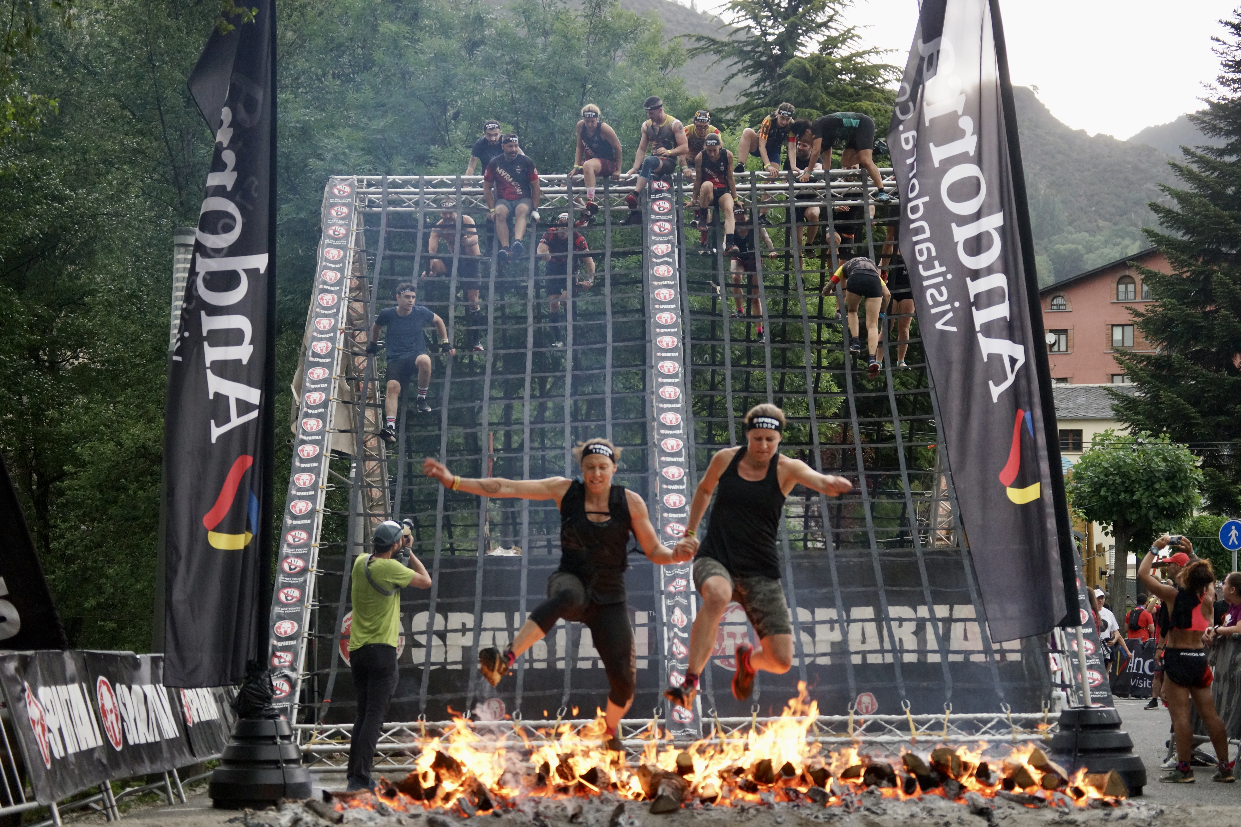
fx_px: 2413
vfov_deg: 19.5
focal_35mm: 70
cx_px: 620
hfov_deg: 28.8
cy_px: 414
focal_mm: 70
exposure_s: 1/160
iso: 1600
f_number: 4.5
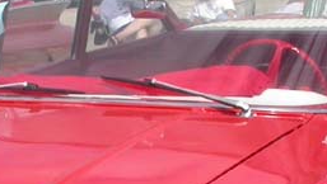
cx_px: 65
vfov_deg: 7.3
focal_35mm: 165
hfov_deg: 13.0
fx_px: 1432
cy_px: 181
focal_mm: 7.85
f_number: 7.5
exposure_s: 1/420
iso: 100
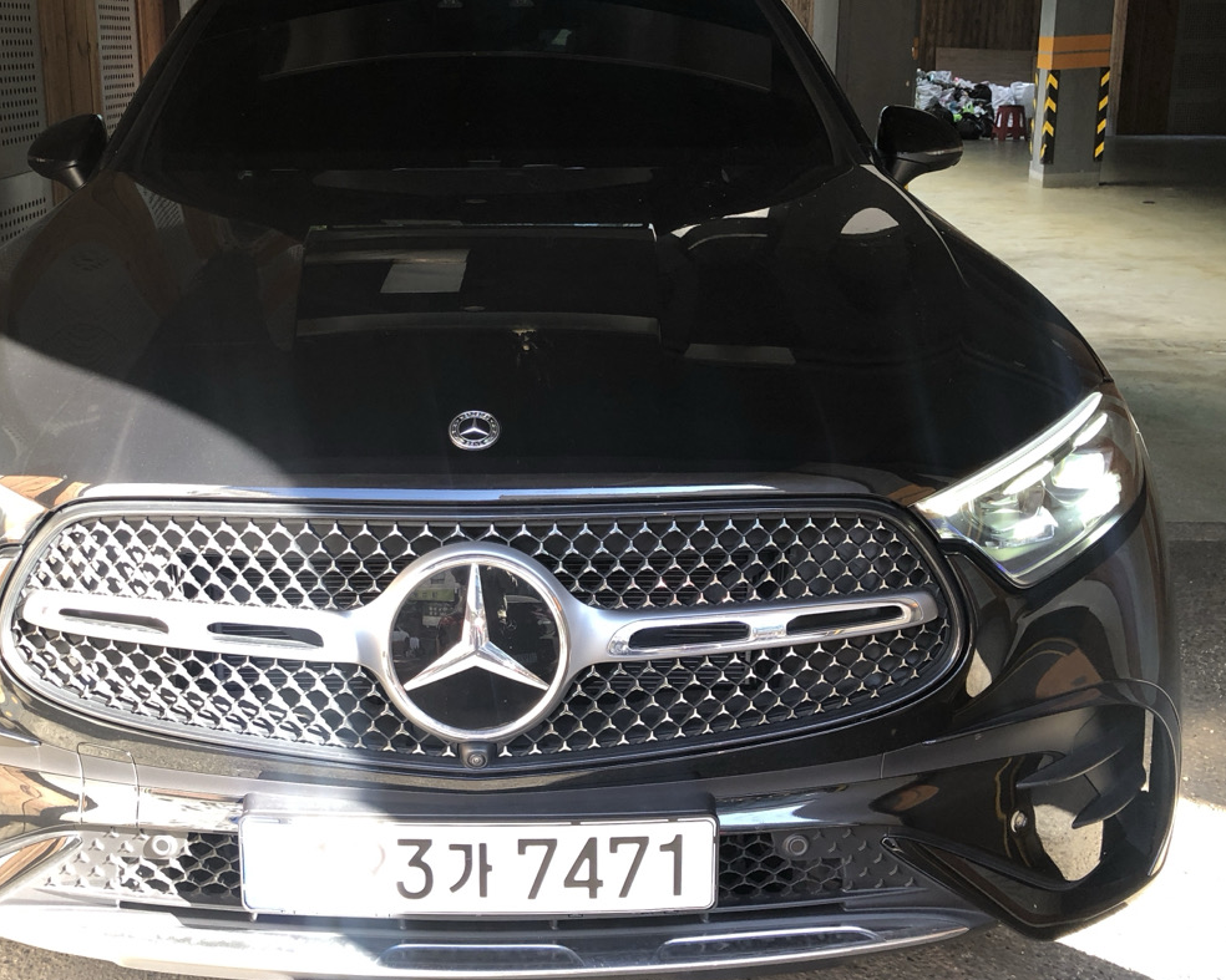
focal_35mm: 40
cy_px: 393
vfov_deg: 37.2
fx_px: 1451
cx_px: 467
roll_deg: +1.0
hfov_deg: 45.4
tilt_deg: -13.8
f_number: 1.8
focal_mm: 4
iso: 40
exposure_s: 1/68
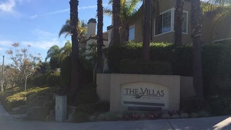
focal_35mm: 32
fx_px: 196
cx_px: 114
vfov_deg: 36.7
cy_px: 64
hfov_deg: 61.0
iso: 32
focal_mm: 4.15
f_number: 2.2
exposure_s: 1/1709
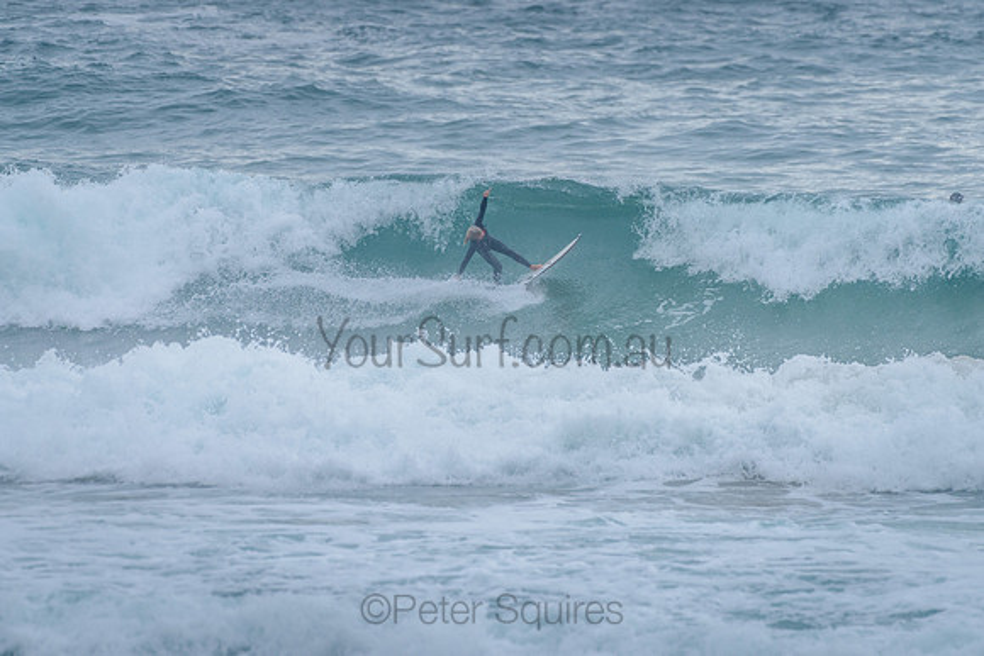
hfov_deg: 3.4
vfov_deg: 2.2
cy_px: 255
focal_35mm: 613
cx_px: 493
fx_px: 16752
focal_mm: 500
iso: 640
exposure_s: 1/1250
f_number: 5.6
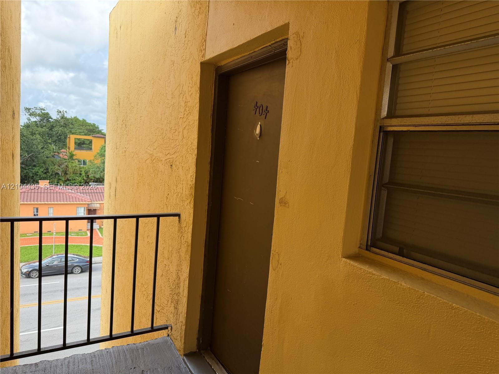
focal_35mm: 24
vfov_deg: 56.8
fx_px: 346
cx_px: 250
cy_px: 187
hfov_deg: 71.6
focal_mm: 6.76
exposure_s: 1/507
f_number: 1.78
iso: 80
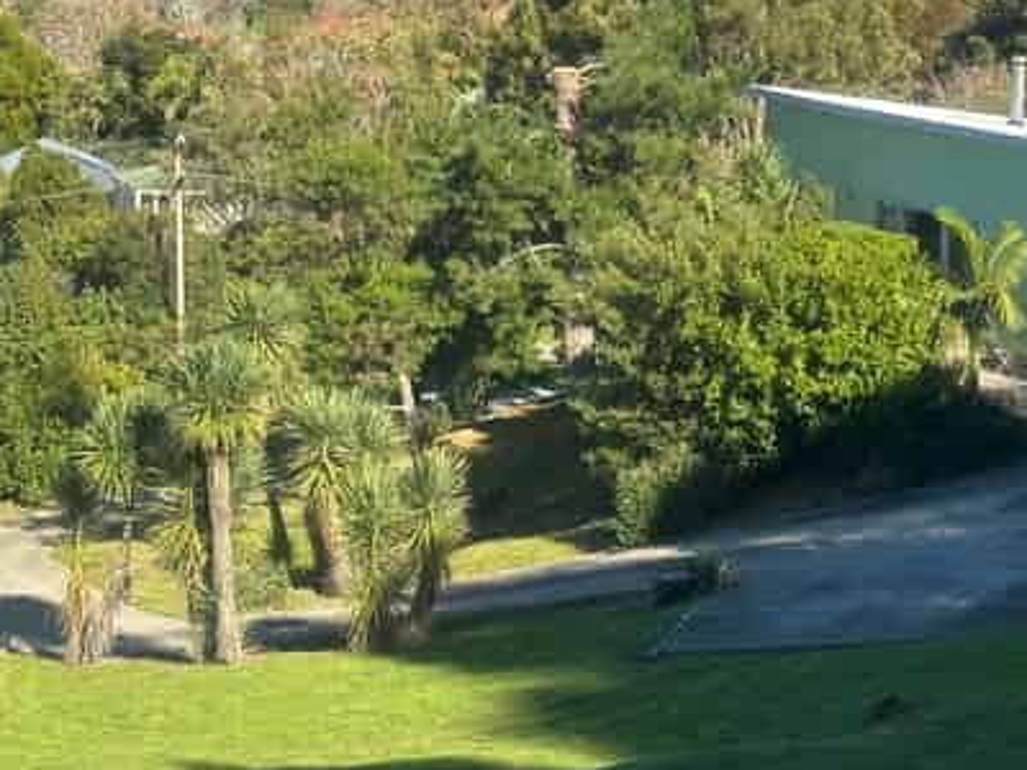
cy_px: 176
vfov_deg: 18.5
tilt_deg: -7.0
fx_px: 2344
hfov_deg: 24.5
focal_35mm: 79
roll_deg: -0.8
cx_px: 742
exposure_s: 1/2070
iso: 64
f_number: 1.78
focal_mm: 6.86
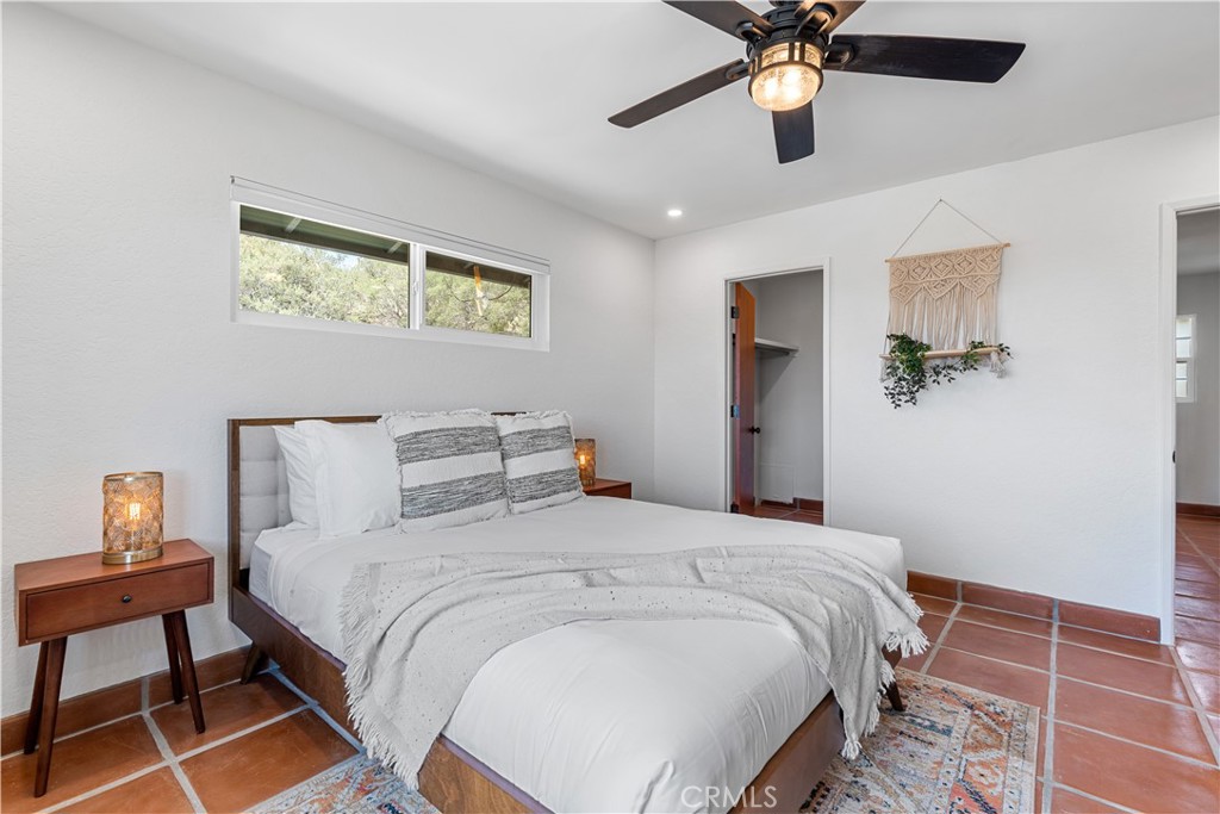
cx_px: 610
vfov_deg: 73.8
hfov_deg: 96.7
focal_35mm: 16
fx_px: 542
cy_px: 407
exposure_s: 1/4
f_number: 8
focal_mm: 16
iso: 100
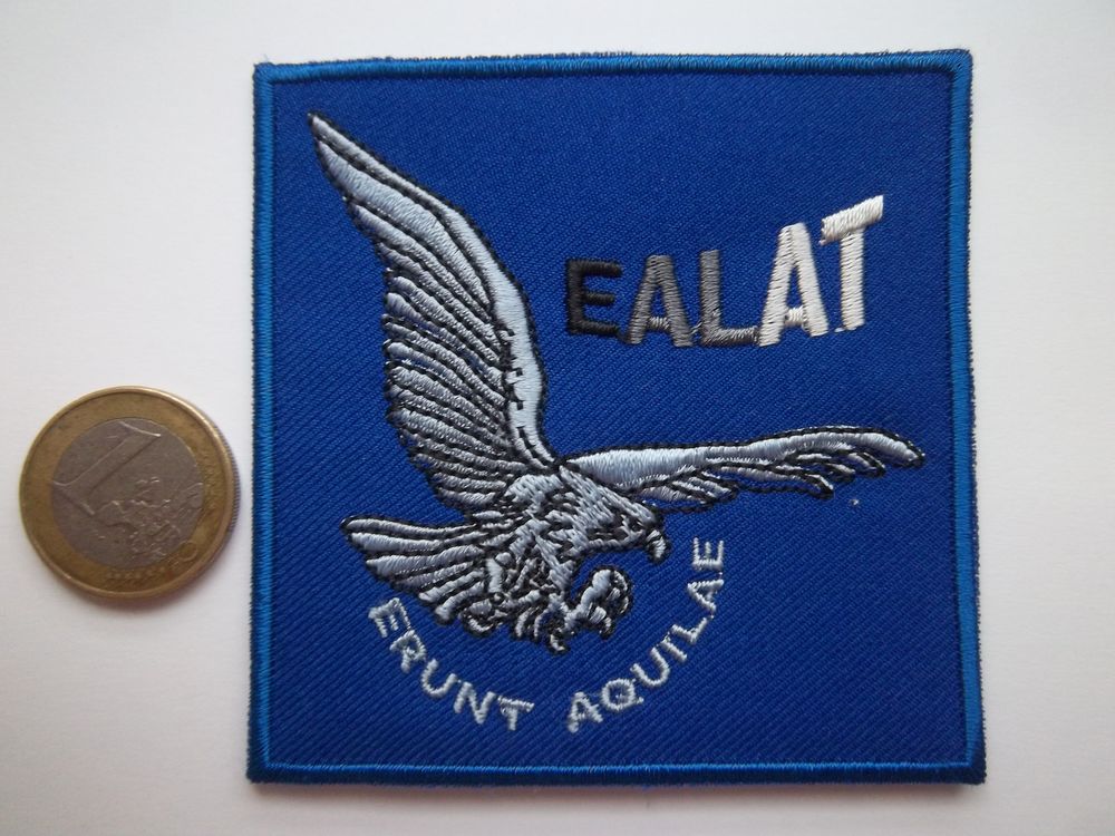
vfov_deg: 49.7
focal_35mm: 28
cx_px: 558
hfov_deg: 63.4
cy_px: 418
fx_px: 902
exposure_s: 1/13
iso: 160
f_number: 3.5
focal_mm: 5.05
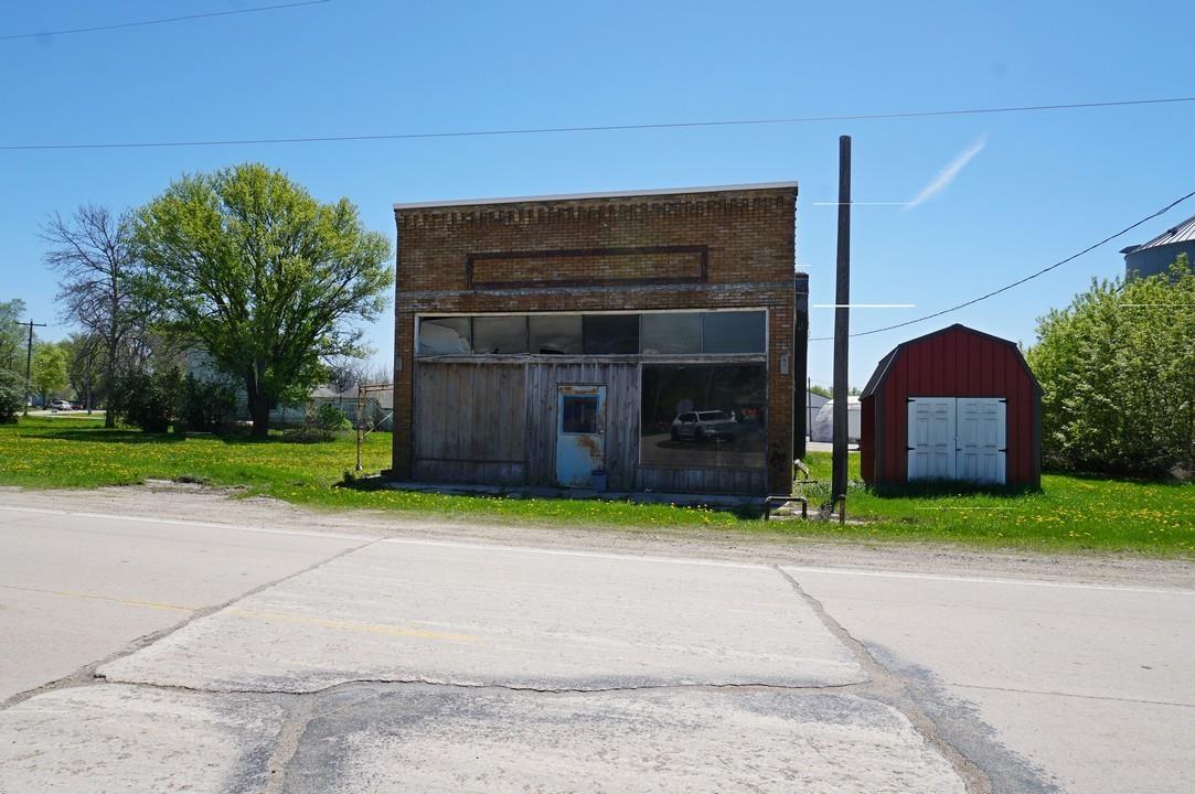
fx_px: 796
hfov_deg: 73.8
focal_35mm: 24
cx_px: 598
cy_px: 397
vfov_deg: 53.0
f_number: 11
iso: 100
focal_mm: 16
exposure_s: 1/125
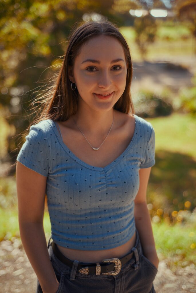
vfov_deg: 39.6
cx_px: 98
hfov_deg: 27.0
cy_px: 146
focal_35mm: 50
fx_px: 408
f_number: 2.5
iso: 360
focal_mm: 50
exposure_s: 1/4000
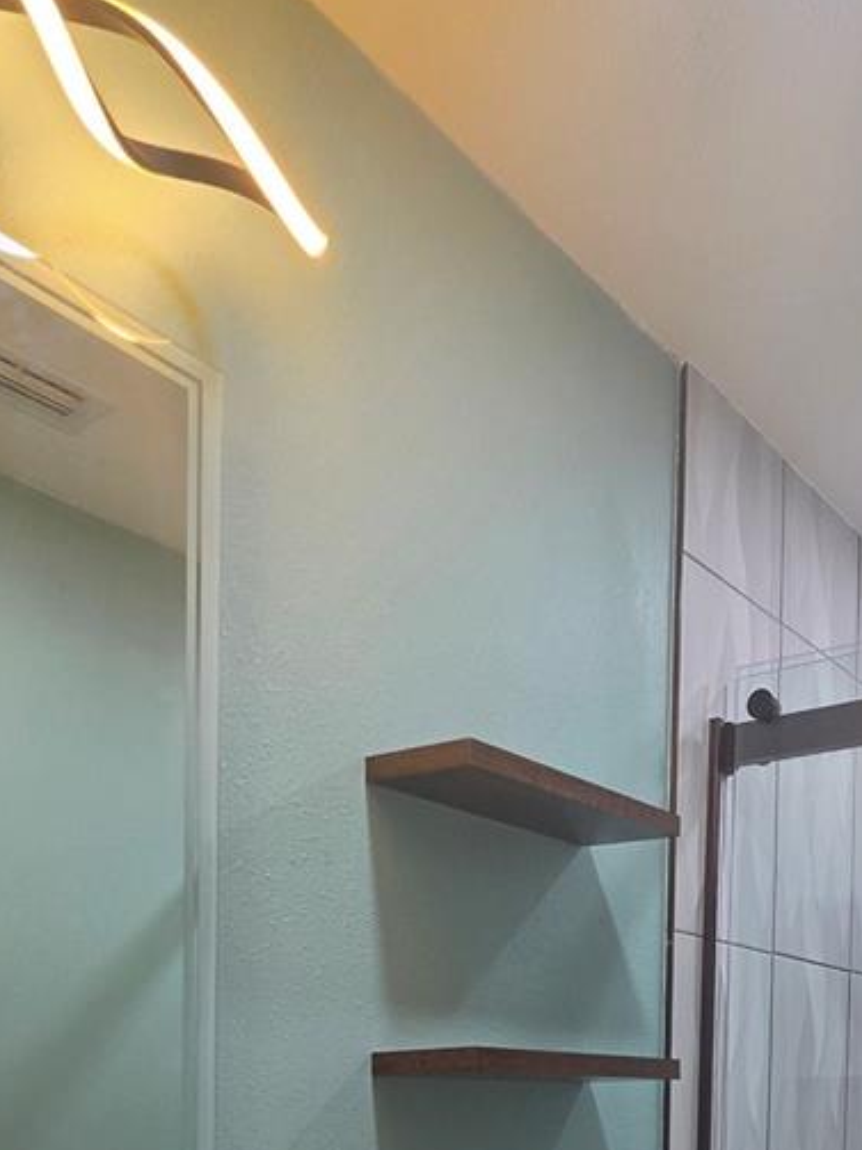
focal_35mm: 31
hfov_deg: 43.5
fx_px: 1030
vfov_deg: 47.7
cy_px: 1166
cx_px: 677
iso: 160
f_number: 2.2
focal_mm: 2.2
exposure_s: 1/120
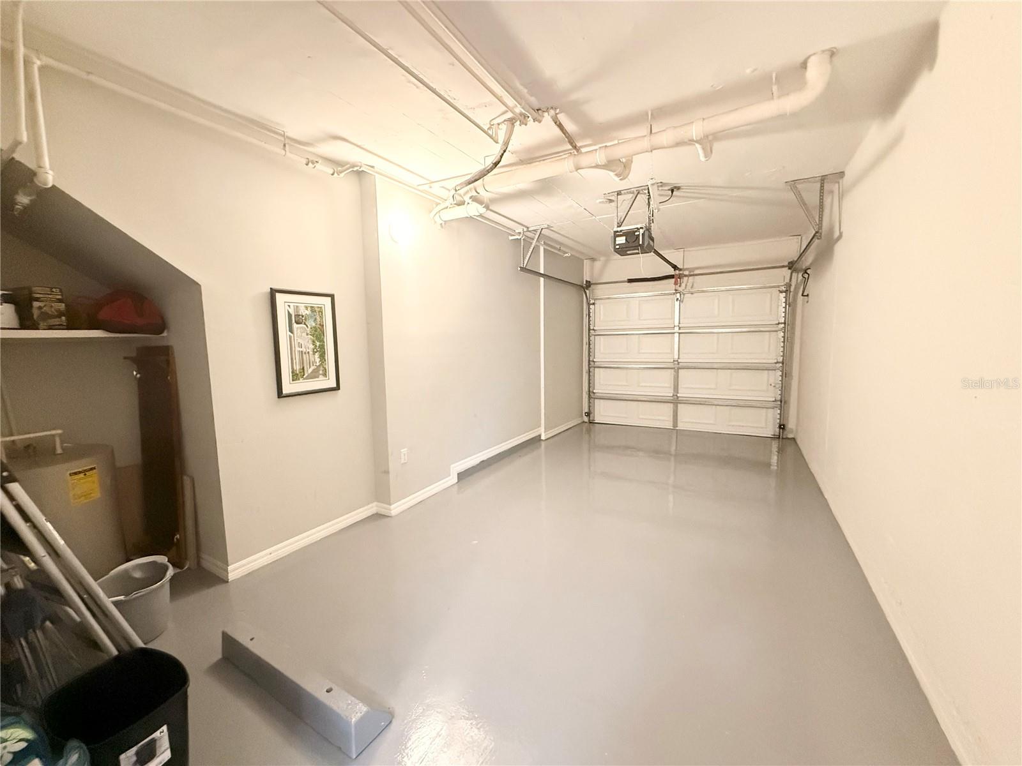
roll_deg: +0.7
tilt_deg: -4.9
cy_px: 383
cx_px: 511
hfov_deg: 102.1
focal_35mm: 14
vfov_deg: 85.7
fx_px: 413
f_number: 2.2
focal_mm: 2.22
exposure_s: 1/60
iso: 1000
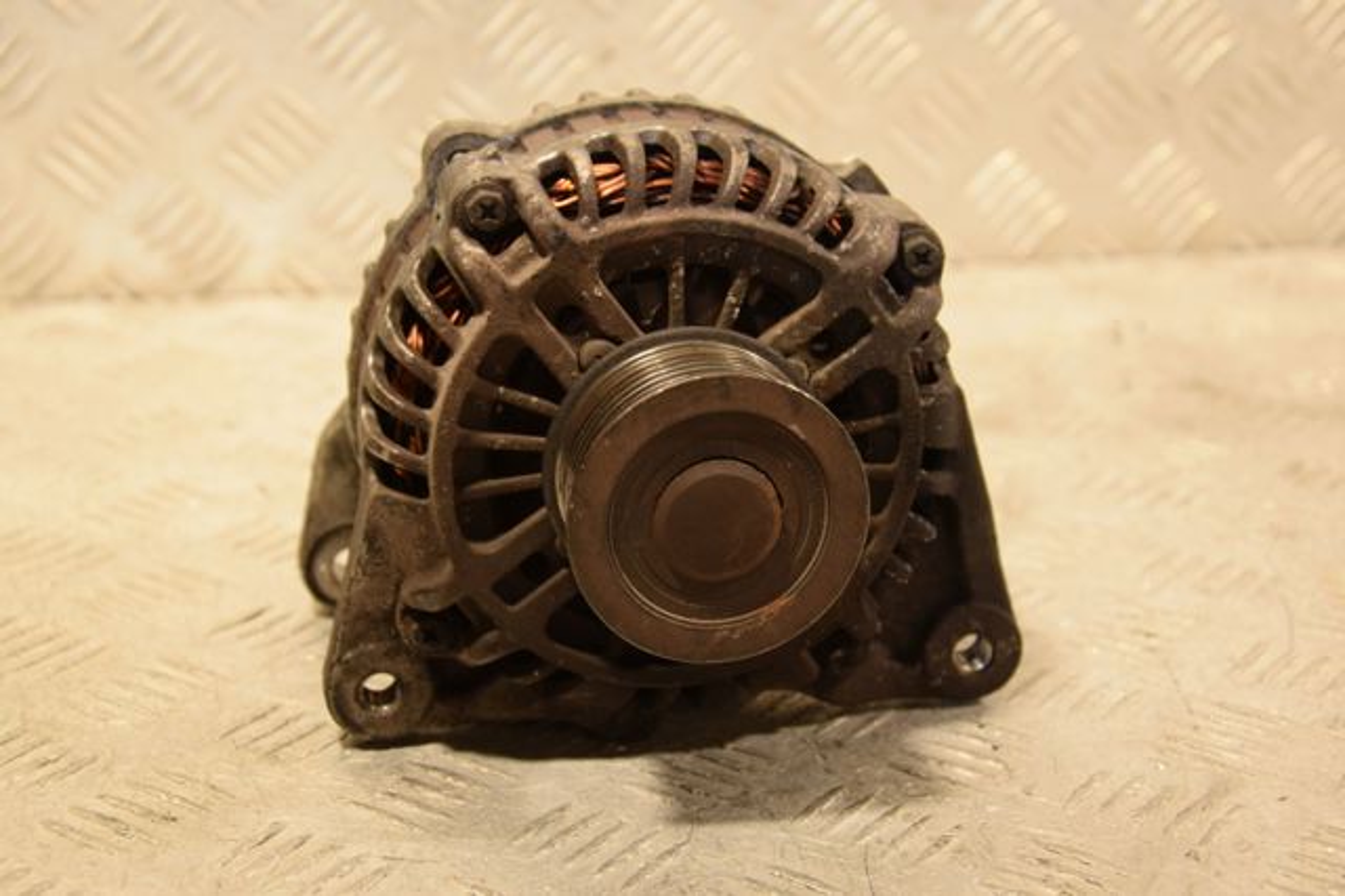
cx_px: 672
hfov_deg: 28.1
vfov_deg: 18.9
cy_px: 448
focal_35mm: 72
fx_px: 2688
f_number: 4.8
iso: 800
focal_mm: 48
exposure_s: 1/160
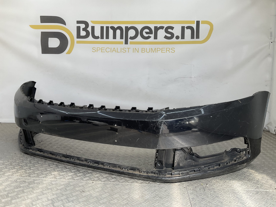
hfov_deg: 61.7
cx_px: 138
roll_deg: -1.3
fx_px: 231
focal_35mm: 29
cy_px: 104
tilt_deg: -7.0
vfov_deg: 48.2
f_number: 1.8
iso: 16
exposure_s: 1/338
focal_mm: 3
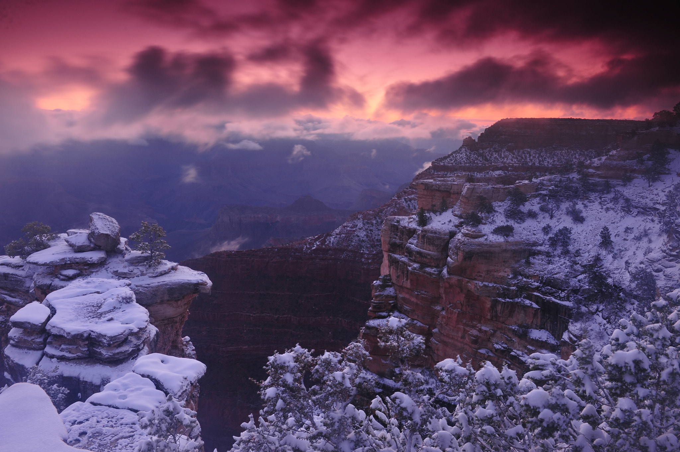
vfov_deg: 42.3
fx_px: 585
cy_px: 226
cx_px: 340
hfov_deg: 60.3
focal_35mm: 31
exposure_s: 4
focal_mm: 31
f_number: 14
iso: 200
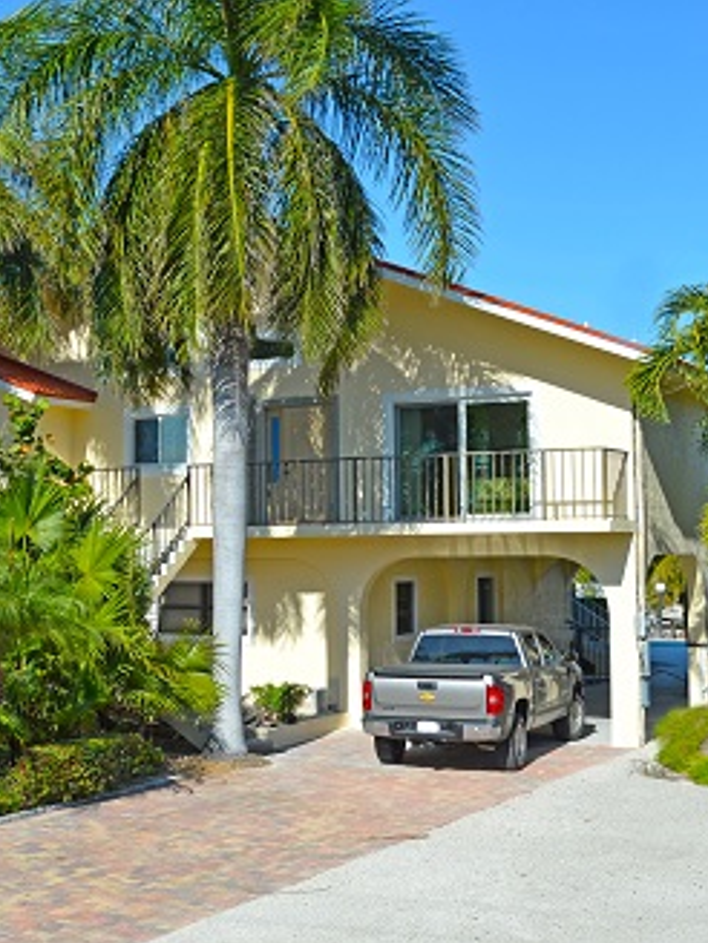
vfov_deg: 33.8
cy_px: 473
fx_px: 1554
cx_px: 118
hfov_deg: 25.1
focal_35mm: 57
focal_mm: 26
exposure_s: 1/250
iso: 100
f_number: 8
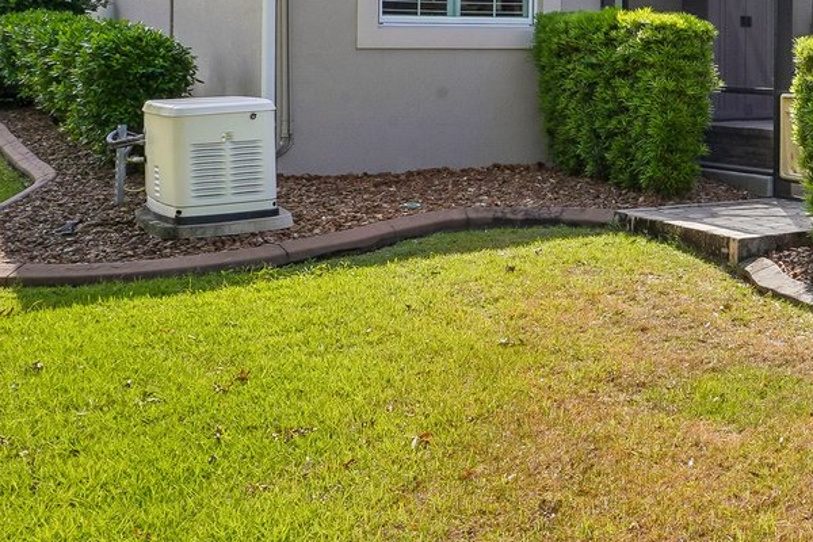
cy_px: 17
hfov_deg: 27.5
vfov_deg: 22.6
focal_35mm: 58
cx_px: 1108
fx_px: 1310
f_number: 20
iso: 100
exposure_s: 1/30
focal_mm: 17
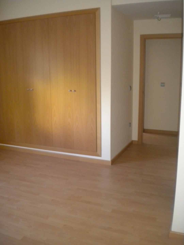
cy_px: 122
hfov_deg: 40.7
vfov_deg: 52.6
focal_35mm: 35
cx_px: 92
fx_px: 248
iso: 400
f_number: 3.1
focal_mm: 6.3
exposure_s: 1/30
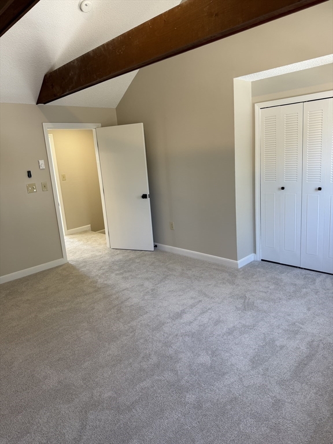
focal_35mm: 24
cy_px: 222
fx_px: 308
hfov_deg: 56.8
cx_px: 166
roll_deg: +3.2
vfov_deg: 71.6
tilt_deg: -12.5
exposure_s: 1/60
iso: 100
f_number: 1.78
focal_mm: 6.76
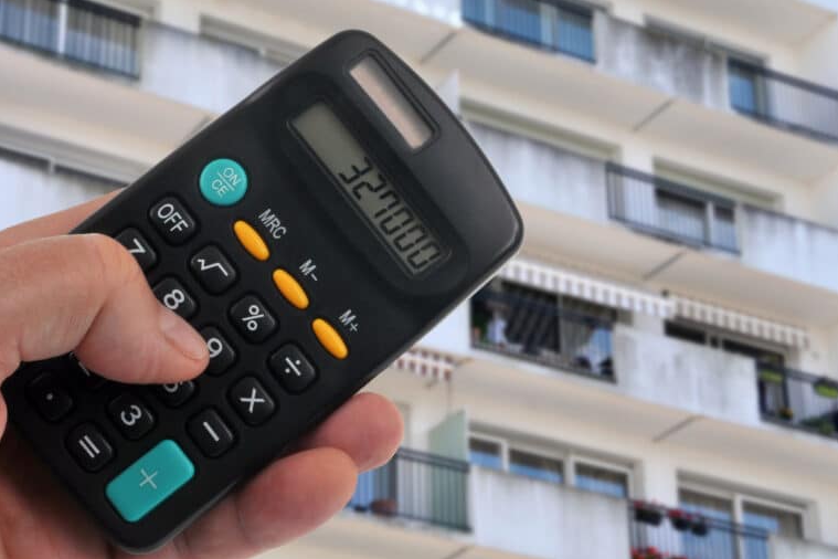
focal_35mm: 91
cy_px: 280
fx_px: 2118
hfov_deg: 22.4
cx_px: 422
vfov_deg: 15.0
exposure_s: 1/100
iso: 200
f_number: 36
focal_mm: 60
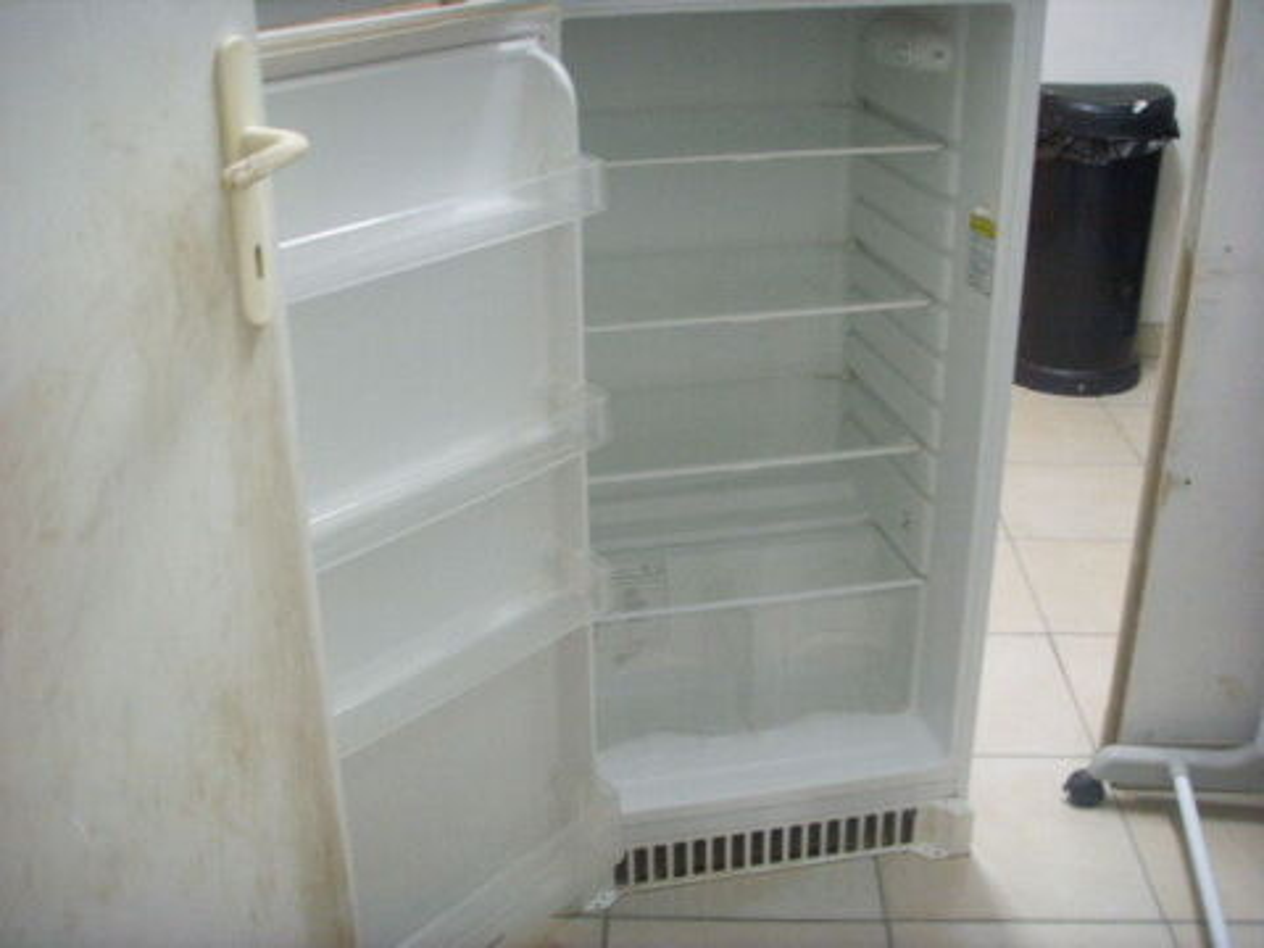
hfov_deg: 47.9
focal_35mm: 39
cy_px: 474
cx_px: 632
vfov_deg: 36.8
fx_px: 1424
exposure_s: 1/6
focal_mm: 6.6
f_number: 3.5
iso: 152
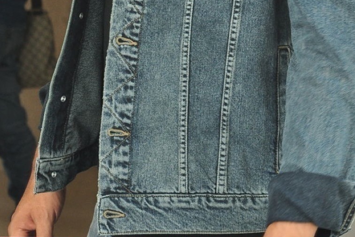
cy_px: -77
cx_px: 237
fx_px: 2476
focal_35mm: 251
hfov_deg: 8.2
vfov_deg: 5.4
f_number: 7.1
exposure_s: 1/125
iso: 500
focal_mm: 70
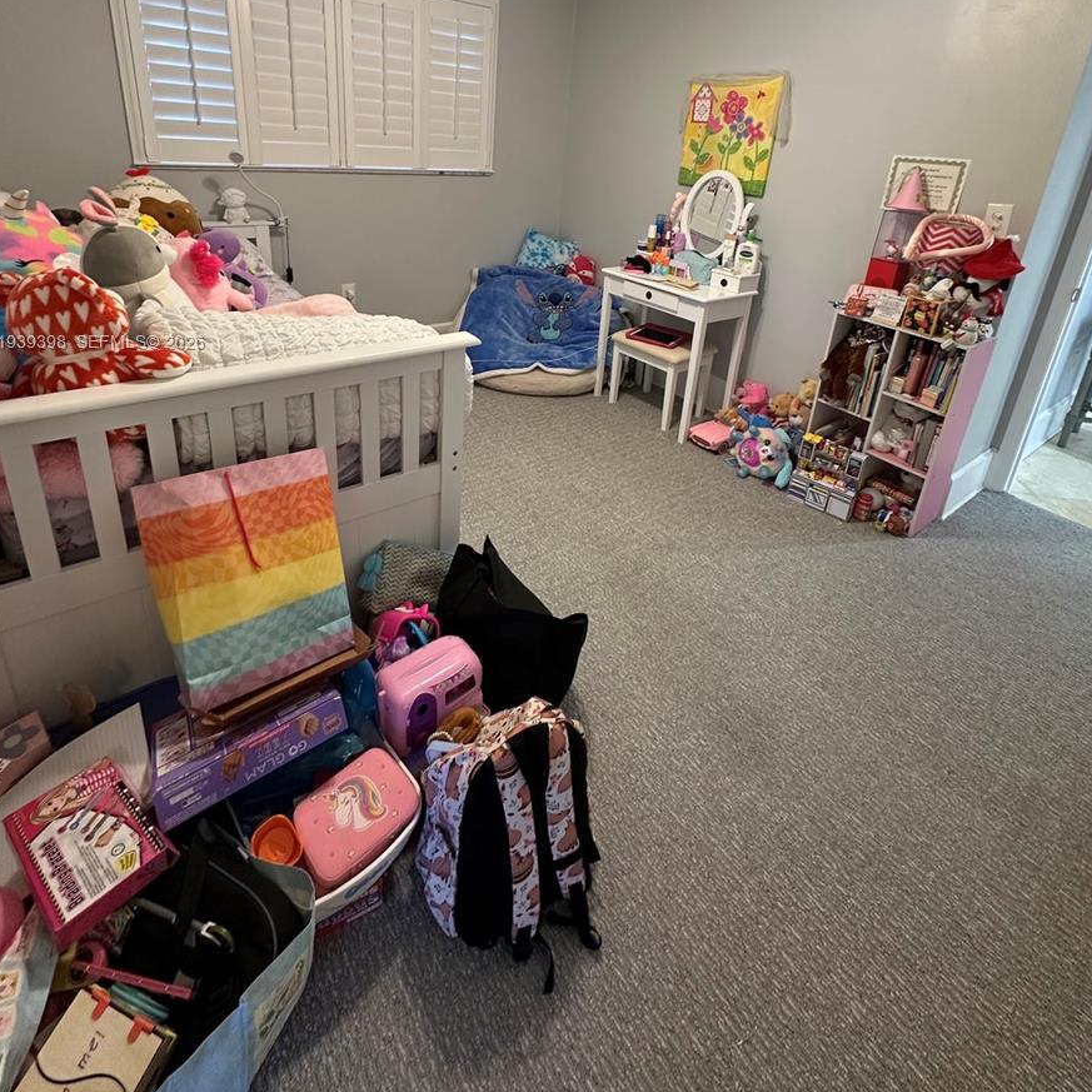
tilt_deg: -19.3
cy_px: 344
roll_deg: -4.8
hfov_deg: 84.0
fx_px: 607
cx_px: 535
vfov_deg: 80.5
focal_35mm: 17
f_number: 2.2
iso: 250
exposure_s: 1/60
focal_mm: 2.22
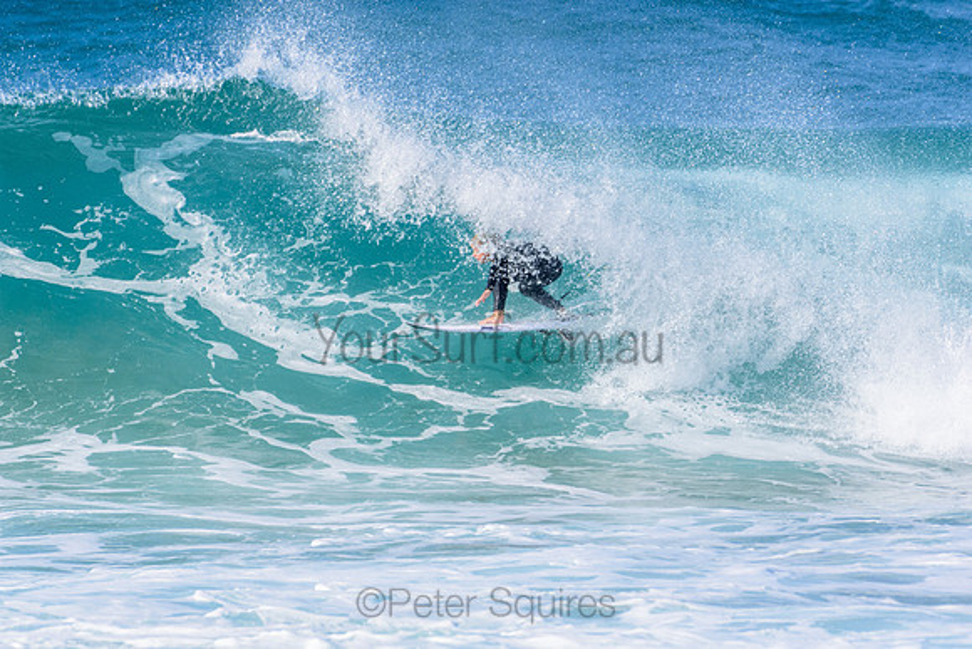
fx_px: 20254
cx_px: 486
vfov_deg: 1.8
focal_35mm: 750
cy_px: 324
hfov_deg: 2.7
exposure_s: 1/2000
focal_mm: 500
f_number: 5.6
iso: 360
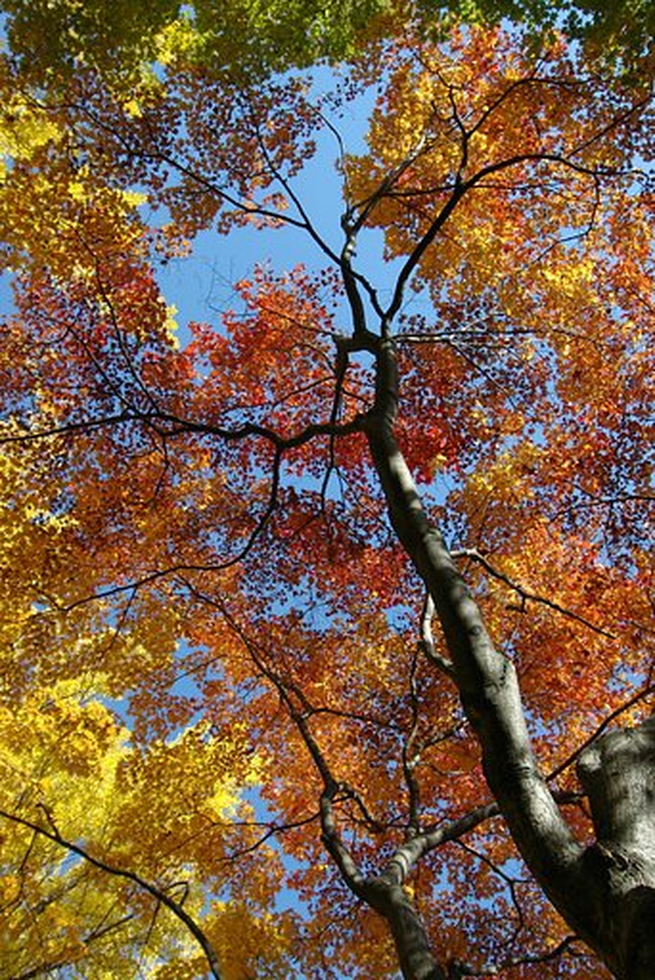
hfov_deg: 36.9
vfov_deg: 53.1
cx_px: 328
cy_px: 490
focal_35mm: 36
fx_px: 981
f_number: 7.1
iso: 200
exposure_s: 1/320
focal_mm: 24
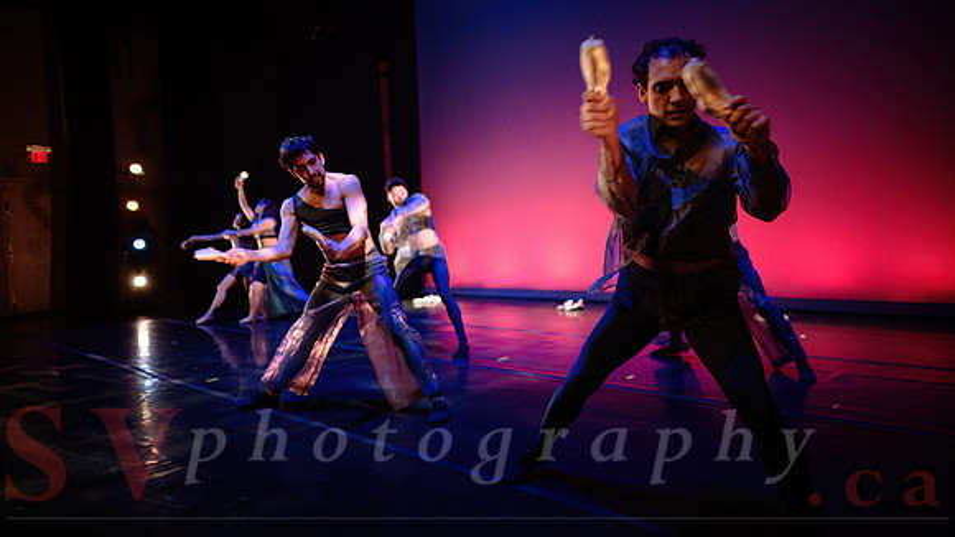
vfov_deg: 45.7
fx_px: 636
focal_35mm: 25
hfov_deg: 73.8
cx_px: 478
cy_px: 268
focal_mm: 24
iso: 1000
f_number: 1.4
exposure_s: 1/400
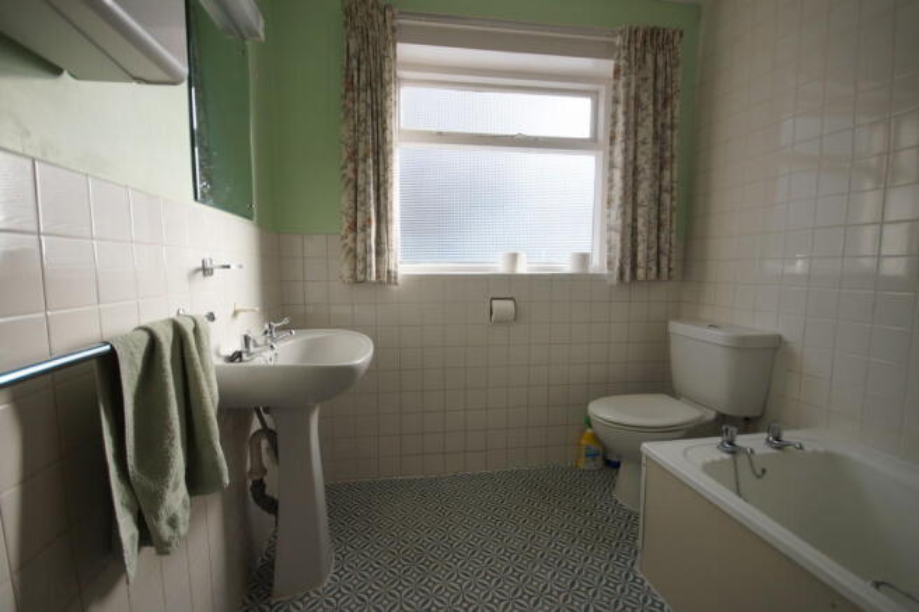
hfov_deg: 100.4
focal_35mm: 15
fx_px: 383
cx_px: 460
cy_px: 306
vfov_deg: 77.3
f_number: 4.5
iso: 100
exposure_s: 1/80
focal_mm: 10
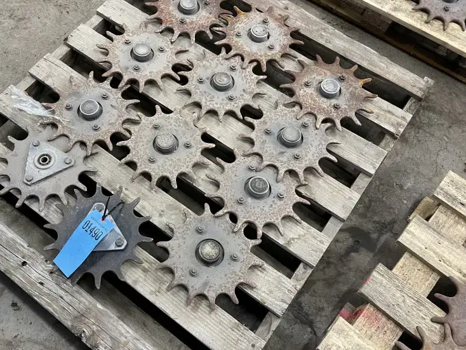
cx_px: 184
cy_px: 176
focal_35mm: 34
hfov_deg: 53.5
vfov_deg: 41.8
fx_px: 458
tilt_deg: -65.3
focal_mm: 5.1
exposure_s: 1/60
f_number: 1.6
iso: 400
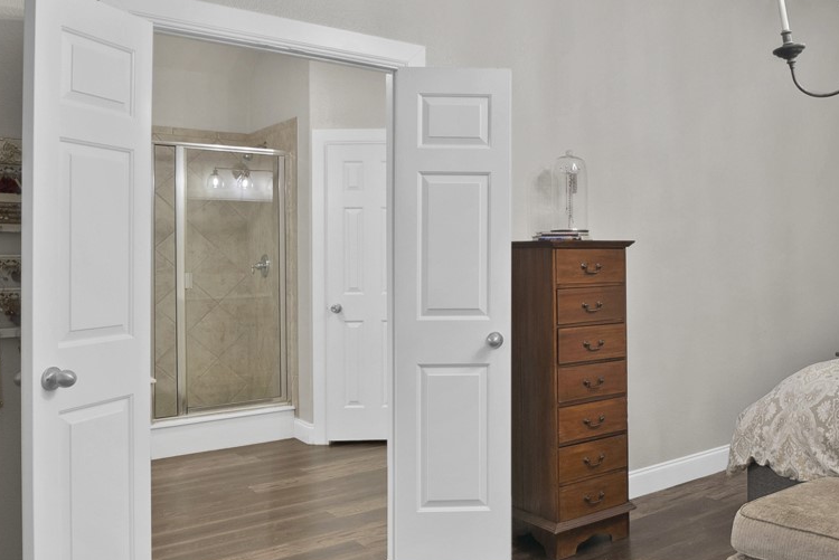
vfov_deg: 41.1
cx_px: 694
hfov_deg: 53.9
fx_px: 746
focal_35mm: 32
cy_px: 245
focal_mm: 12
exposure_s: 1/3
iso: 640
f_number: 9
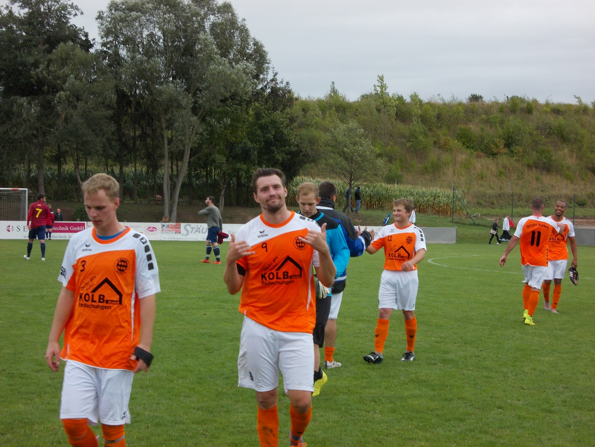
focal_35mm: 71
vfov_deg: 20.7
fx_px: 1220
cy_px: 224
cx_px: 298
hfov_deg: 27.4
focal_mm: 10
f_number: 4.3
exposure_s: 1/100
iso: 80
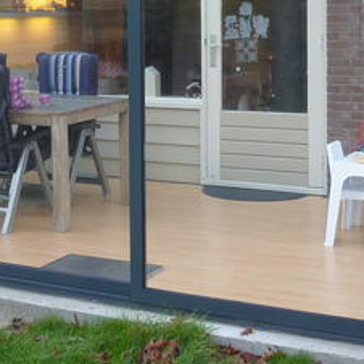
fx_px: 928
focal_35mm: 78
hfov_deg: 22.0
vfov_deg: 21.8
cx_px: 87
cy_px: 55
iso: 100
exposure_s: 1/8
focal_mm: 4.1
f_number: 3.3
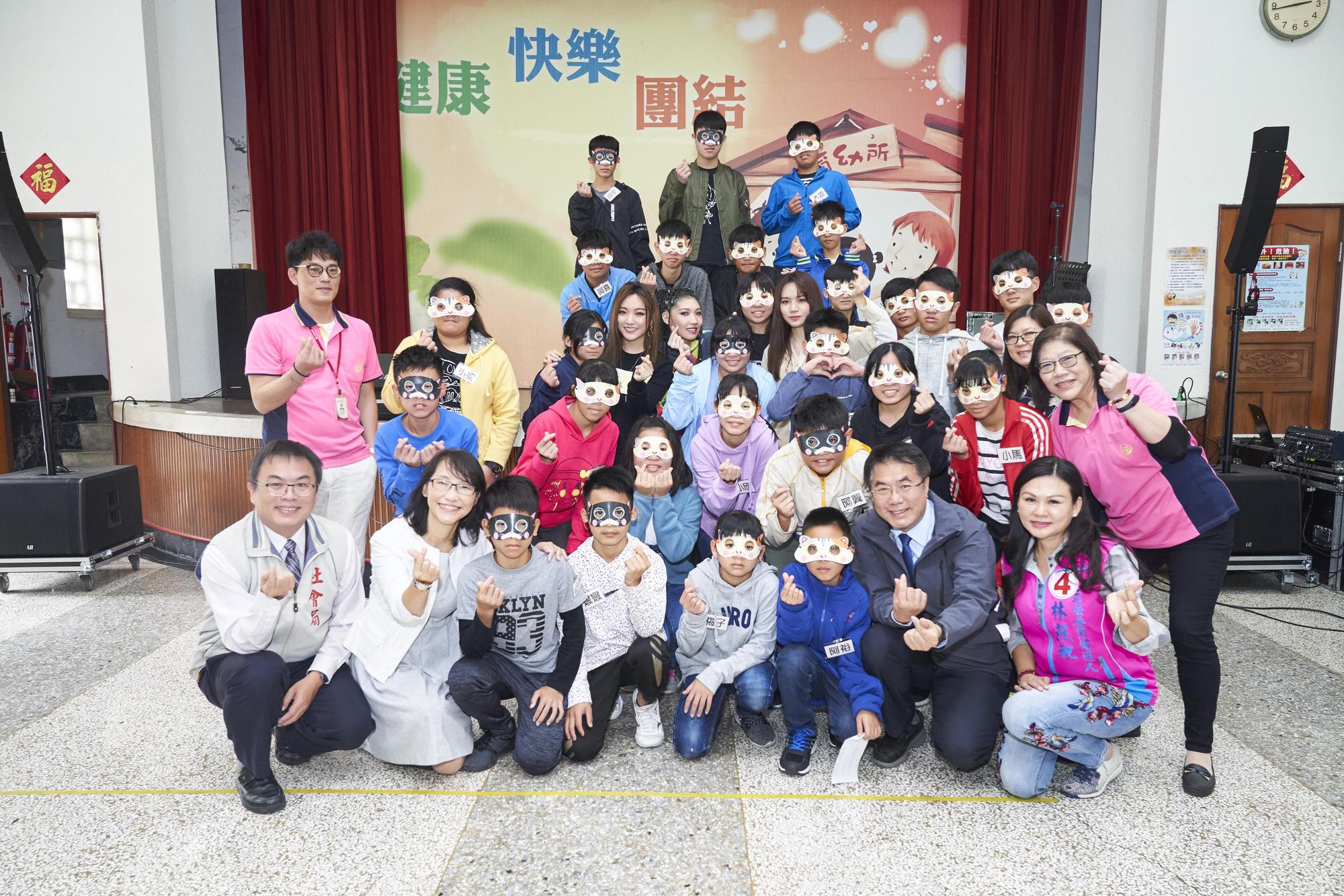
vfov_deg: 51.3
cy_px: 448
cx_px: 672
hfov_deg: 71.5
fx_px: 933
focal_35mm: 25
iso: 2500
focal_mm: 25
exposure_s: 1/160
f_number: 4.5
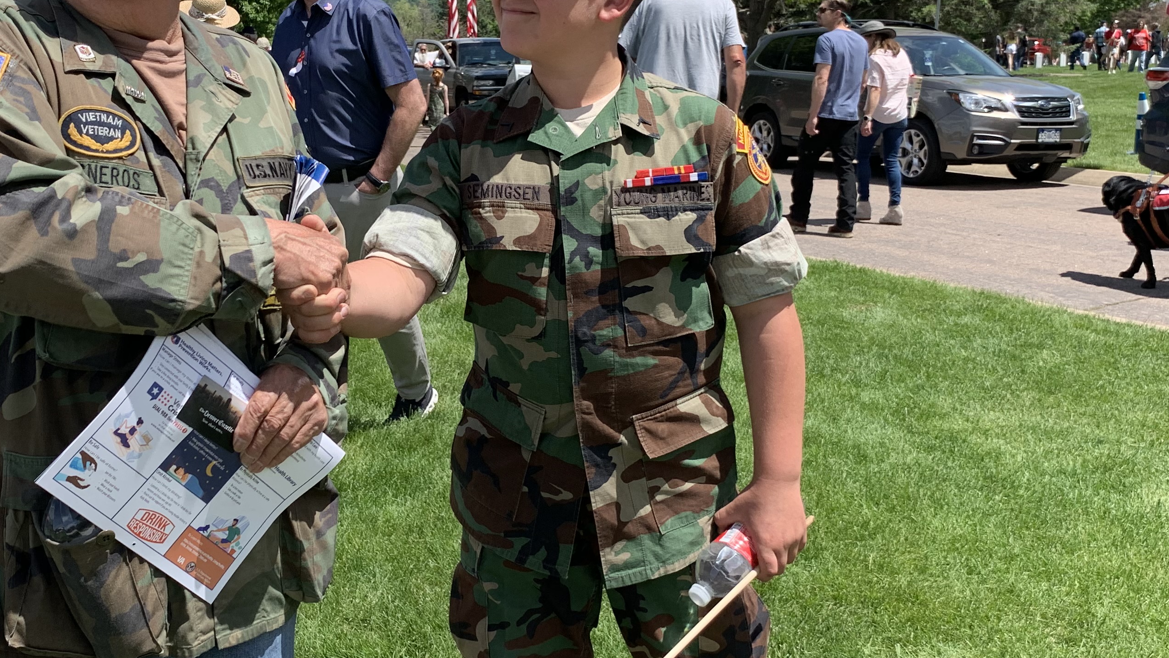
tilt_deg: -8.9
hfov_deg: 45.1
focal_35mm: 45
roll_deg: +0.0
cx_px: 449
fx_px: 1395
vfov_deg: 26.4
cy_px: 230
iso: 25
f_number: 1.8
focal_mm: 4.25
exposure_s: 1/1250
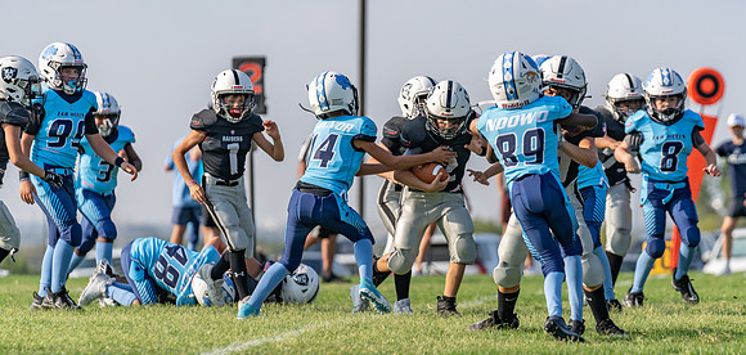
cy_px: 199
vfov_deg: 4.3
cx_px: 405
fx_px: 4695
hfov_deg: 9.1
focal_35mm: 246
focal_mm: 200
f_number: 3.5
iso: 100
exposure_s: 1/1600
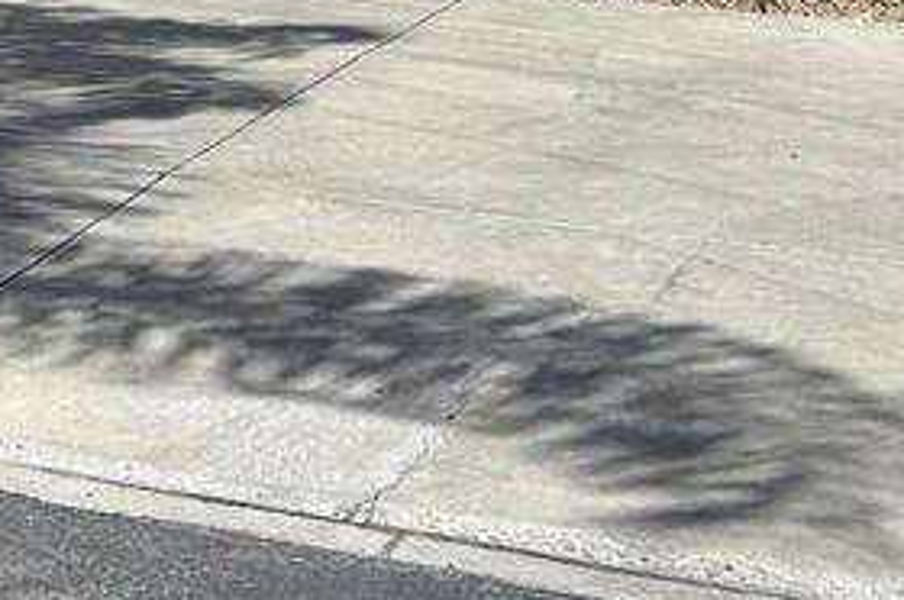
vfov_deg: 12.5
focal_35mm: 99
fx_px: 2483
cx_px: -284
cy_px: -506
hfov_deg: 19.0
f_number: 1.5
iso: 50
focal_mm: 5.7
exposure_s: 1/3077
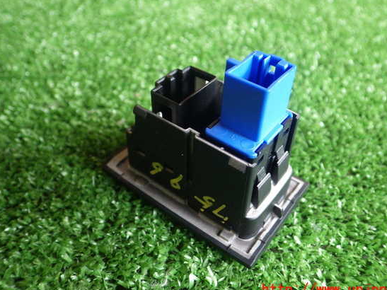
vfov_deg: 41.8
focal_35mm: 34
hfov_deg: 53.9
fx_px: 380
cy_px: 140
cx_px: 209
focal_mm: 5.5
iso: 500
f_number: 2.3
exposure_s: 1/45
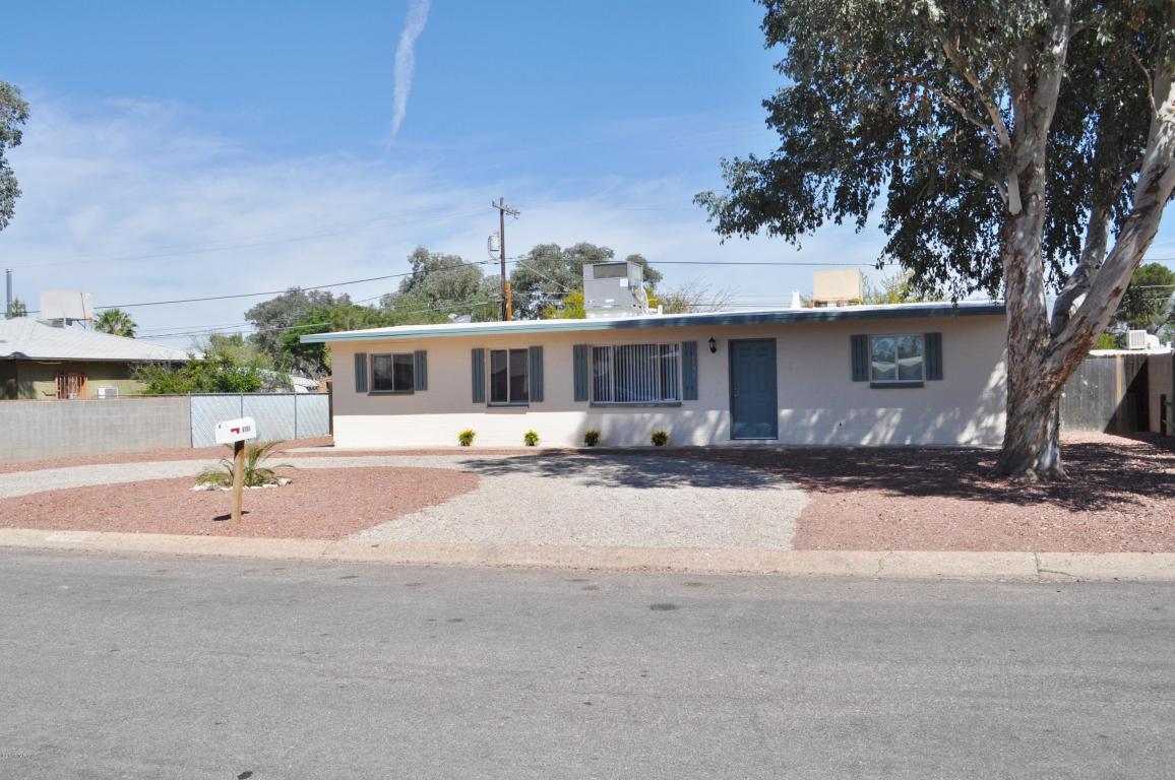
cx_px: 588
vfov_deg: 43.5
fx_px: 978
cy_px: 390
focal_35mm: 30
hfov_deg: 62.0
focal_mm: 20
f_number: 11
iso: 200
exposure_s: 1/500
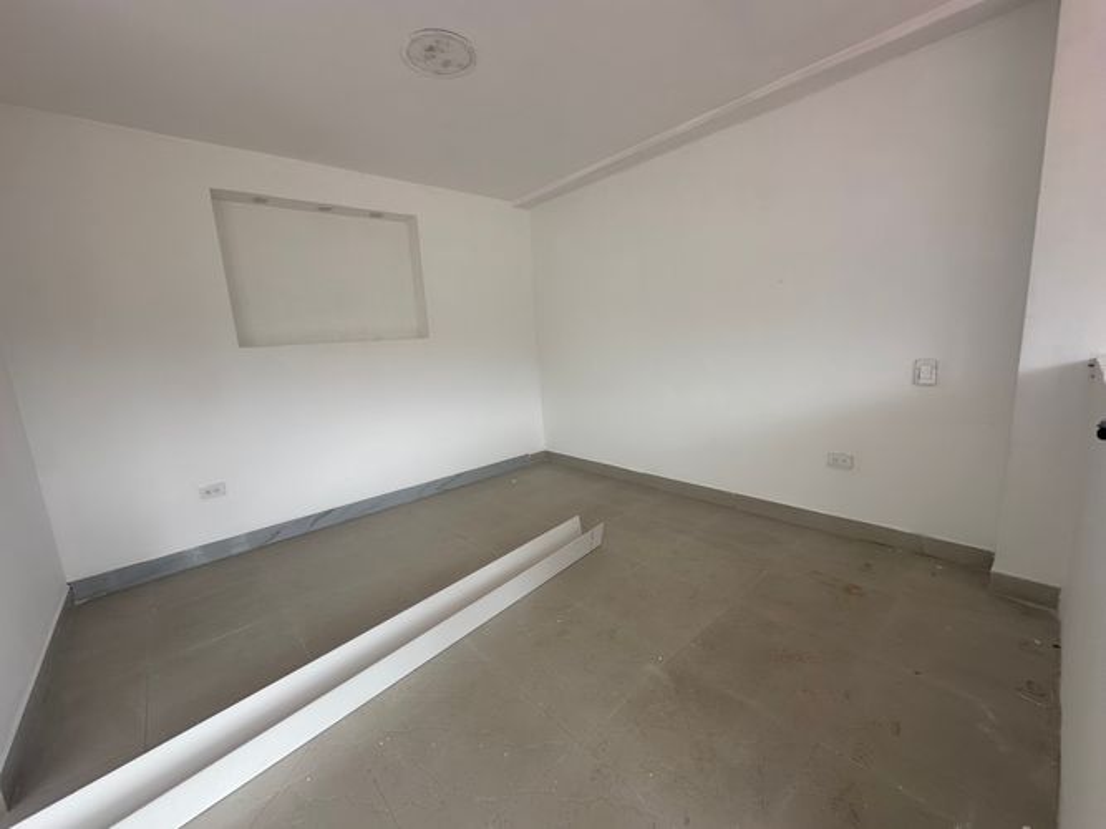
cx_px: 553
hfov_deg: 102.1
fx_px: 447
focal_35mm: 14
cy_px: 414
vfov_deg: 85.7
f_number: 2.2
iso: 40
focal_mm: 2.22
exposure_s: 1/106
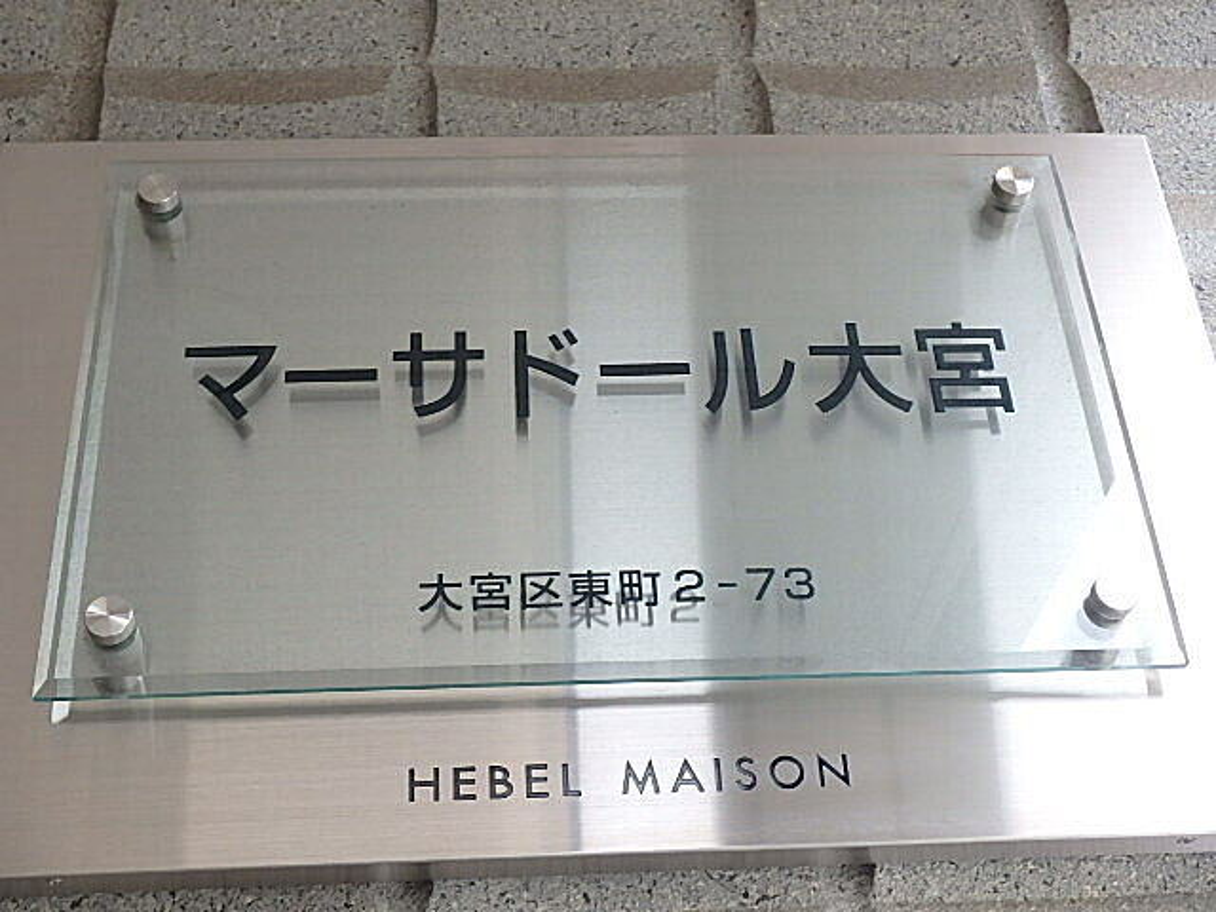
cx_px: 608
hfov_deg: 42.1
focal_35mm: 45
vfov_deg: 32.2
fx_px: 1581
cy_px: 456
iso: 320
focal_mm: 8.1
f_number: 5.2
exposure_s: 1/50
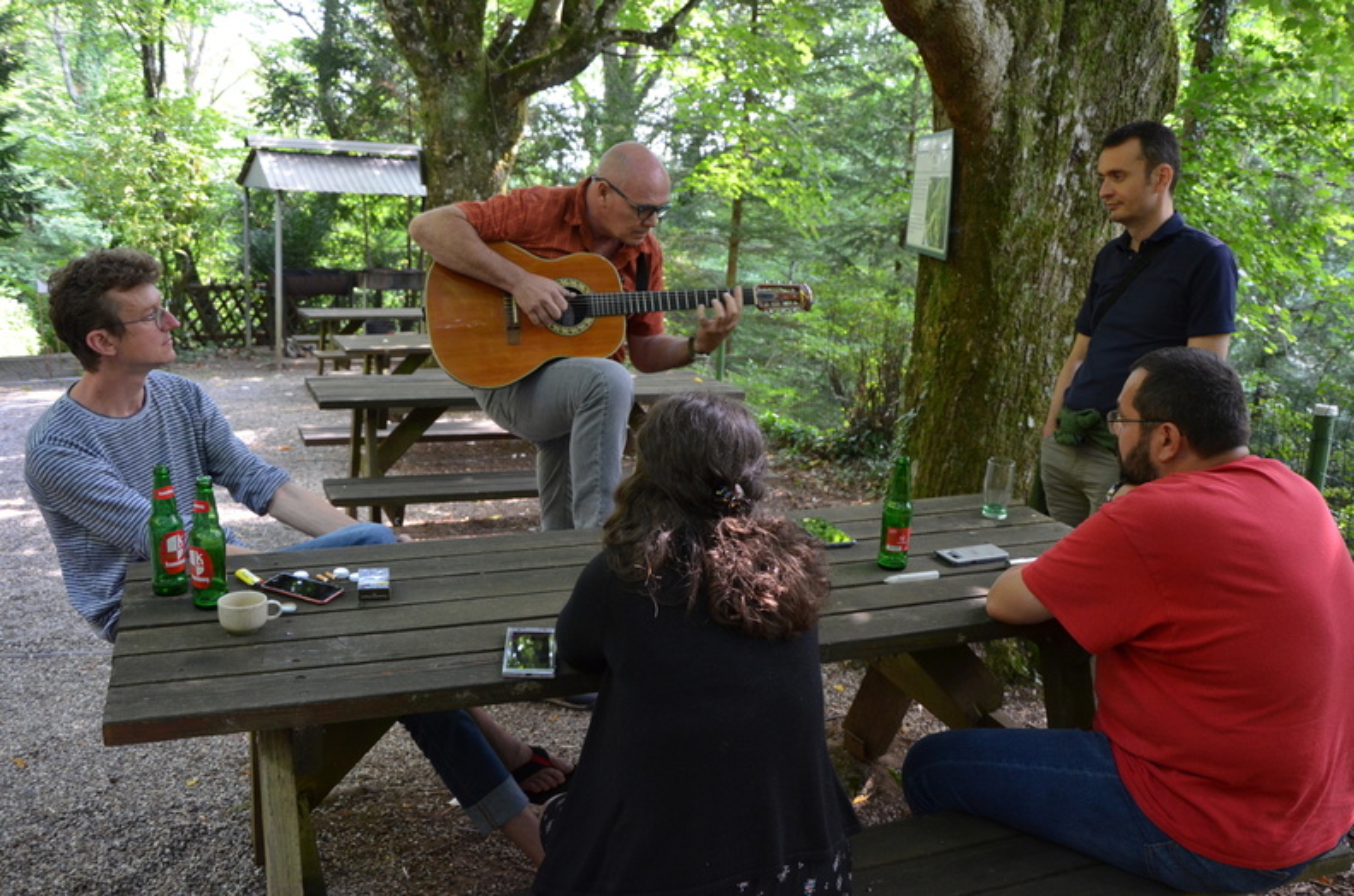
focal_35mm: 32
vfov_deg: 41.5
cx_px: 677
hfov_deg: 59.6
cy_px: 448
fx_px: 1182
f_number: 4
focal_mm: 21
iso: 800
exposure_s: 1/60
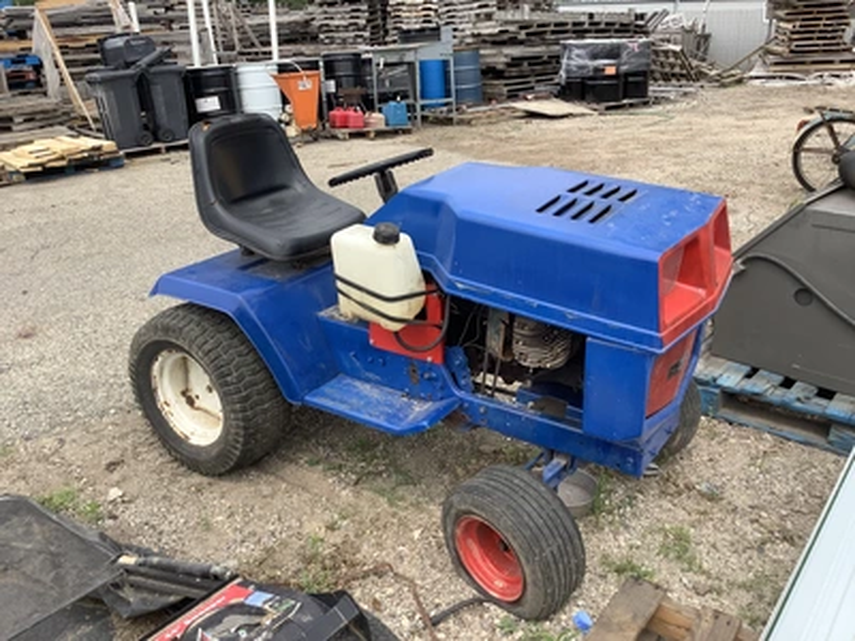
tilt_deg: -22.8
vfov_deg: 45.4
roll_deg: +3.4
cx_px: 428
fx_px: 766
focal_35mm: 31
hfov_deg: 58.4
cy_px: 320
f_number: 2.4
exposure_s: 1/617
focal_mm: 3.3
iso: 25
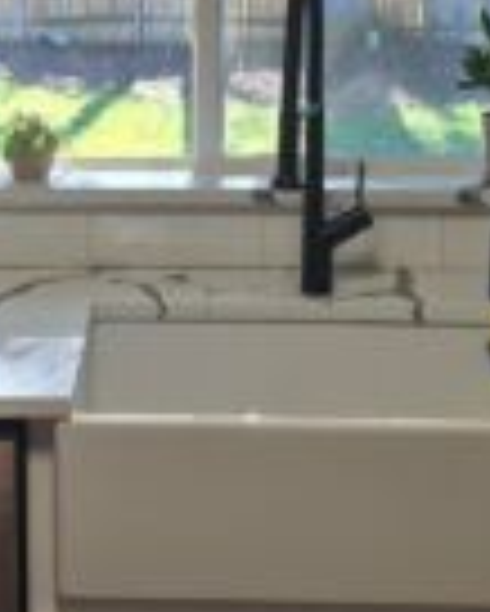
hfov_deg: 22.9
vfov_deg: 27.6
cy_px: 58
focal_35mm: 66
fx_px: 1195
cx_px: 121
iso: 80
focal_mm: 5.4
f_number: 1.8
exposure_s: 1/120
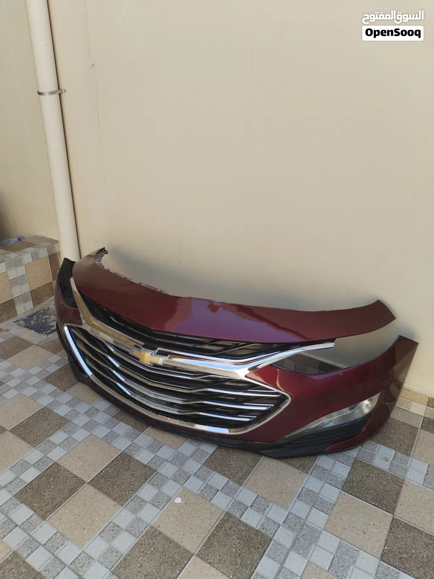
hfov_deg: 48.2
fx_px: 485
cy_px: 290
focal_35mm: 29
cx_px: 217
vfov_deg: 61.7
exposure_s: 1/264
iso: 100
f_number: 1.8
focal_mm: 4.75
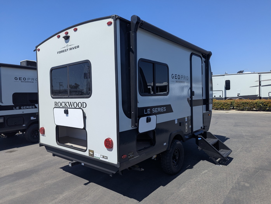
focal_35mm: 24
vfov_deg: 56.9
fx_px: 188
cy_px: 102
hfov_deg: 71.5
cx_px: 136
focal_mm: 6.81
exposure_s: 1/2571
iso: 45
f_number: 1.85
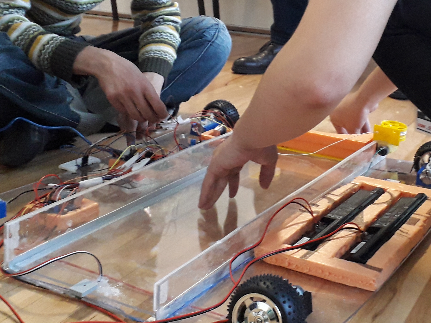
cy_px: 49
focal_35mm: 57
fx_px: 710
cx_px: 318
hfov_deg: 33.2
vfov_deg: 25.1
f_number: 1.9
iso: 250
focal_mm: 3.6
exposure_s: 1/50
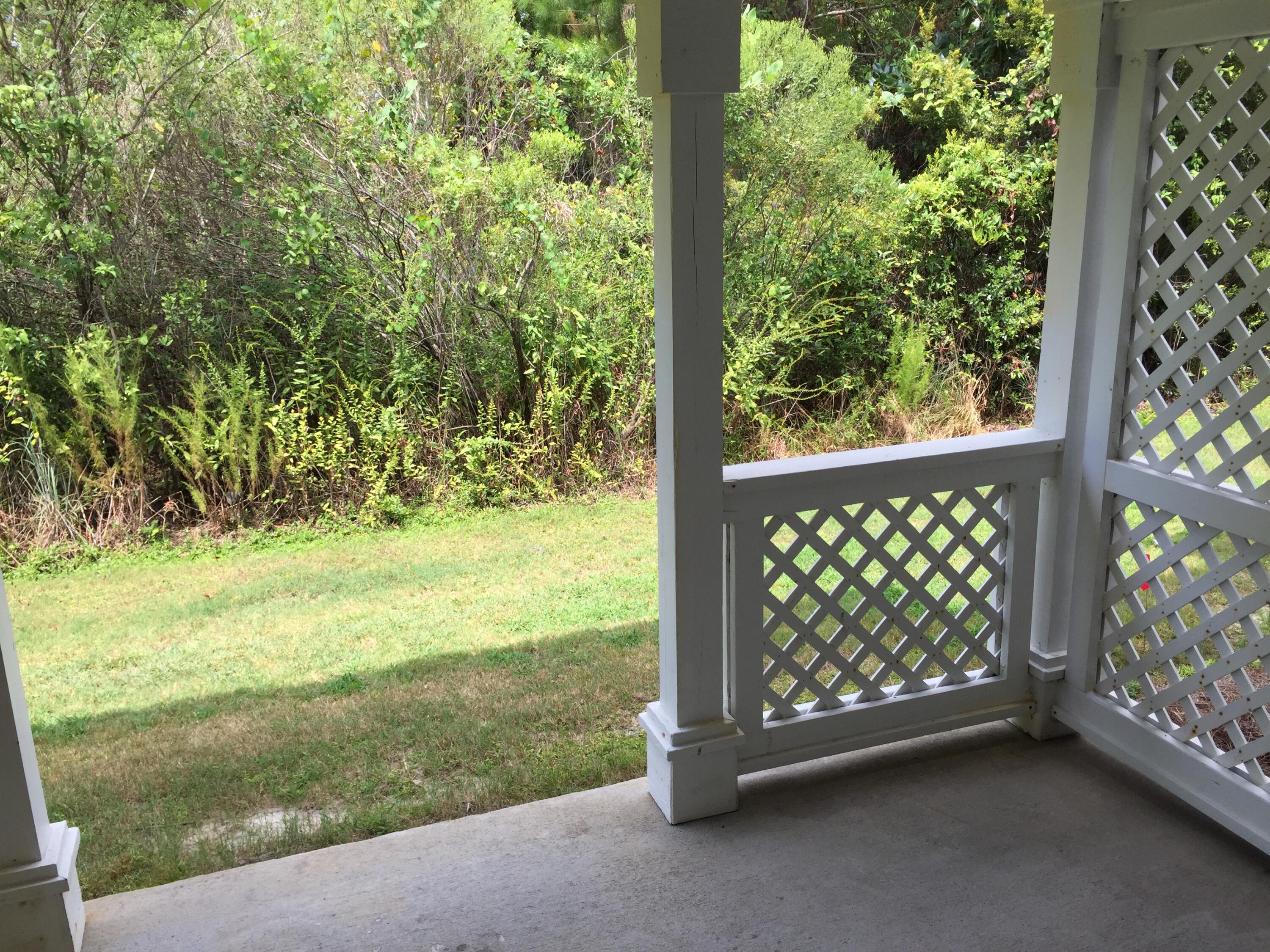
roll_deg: +1.3
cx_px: 635
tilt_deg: -16.1
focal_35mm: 29
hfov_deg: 61.7
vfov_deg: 48.2
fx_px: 1064
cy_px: 476
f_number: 2.2
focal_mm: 4.15
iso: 32
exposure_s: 1/395
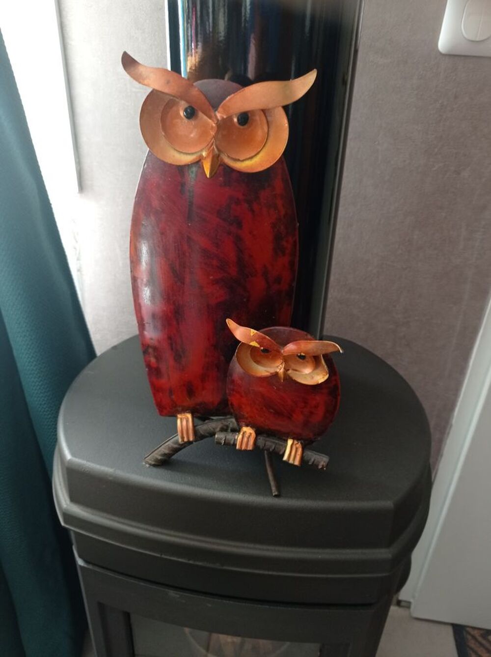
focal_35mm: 28
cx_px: 246
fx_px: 530
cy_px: 328
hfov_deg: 49.7
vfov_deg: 63.5
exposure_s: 1/33.3
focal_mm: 4.7
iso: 232
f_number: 1.79
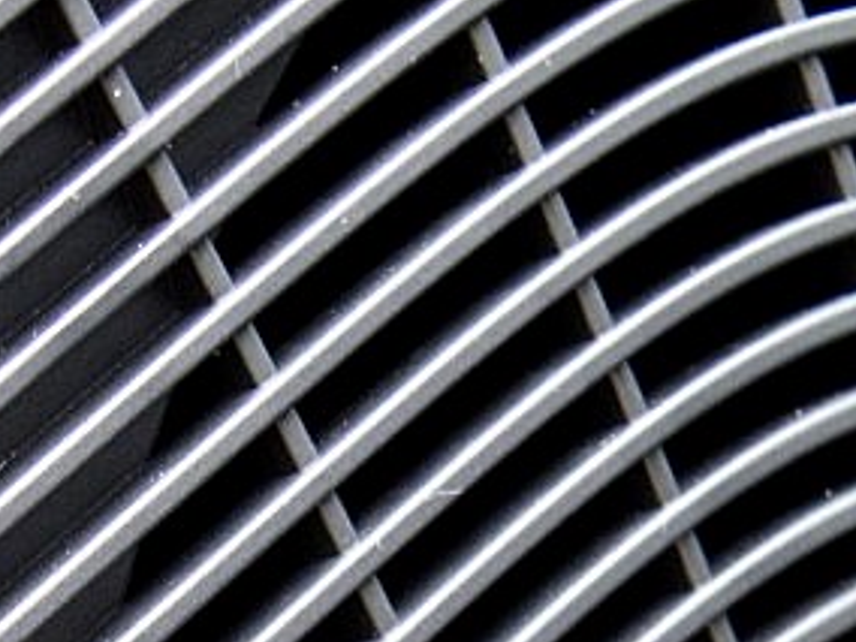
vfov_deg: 7.6
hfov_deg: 10.3
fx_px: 4692
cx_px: 27
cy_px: 1218
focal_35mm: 190
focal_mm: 23
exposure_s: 1/40
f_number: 3.8
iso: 800
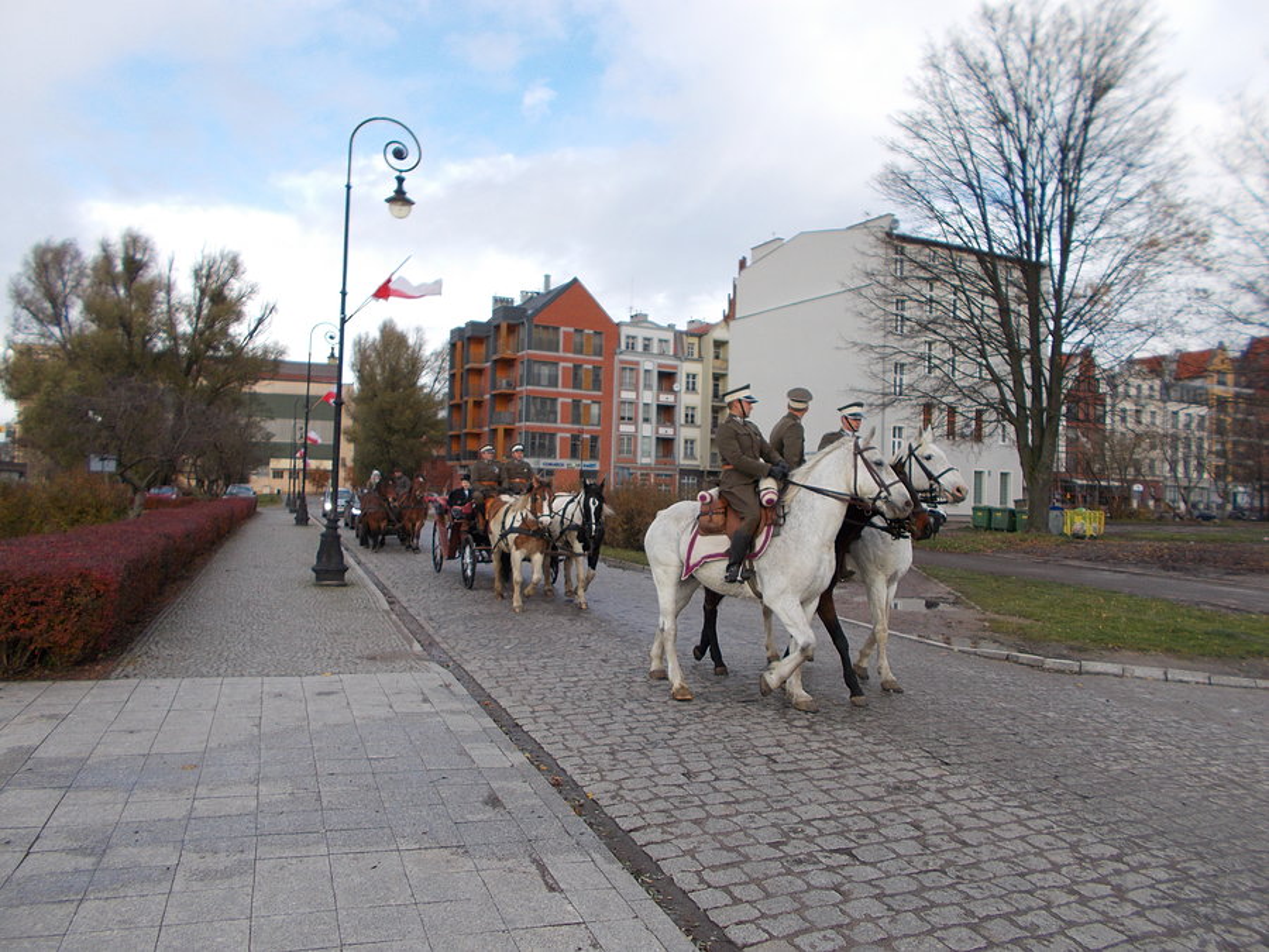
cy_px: 476
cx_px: 634
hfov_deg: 67.3
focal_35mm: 26
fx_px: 953
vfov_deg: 53.1
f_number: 3.2
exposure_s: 1/400
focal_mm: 4.6
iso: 80
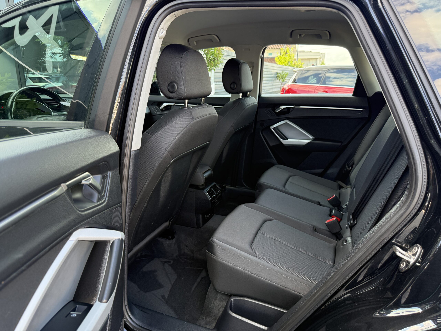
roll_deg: +0.2
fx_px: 306
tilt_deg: -14.8
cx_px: 220
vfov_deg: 56.8
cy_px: 166
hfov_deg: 71.6
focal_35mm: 24
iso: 200
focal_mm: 6.76
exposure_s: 1/204
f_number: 1.78
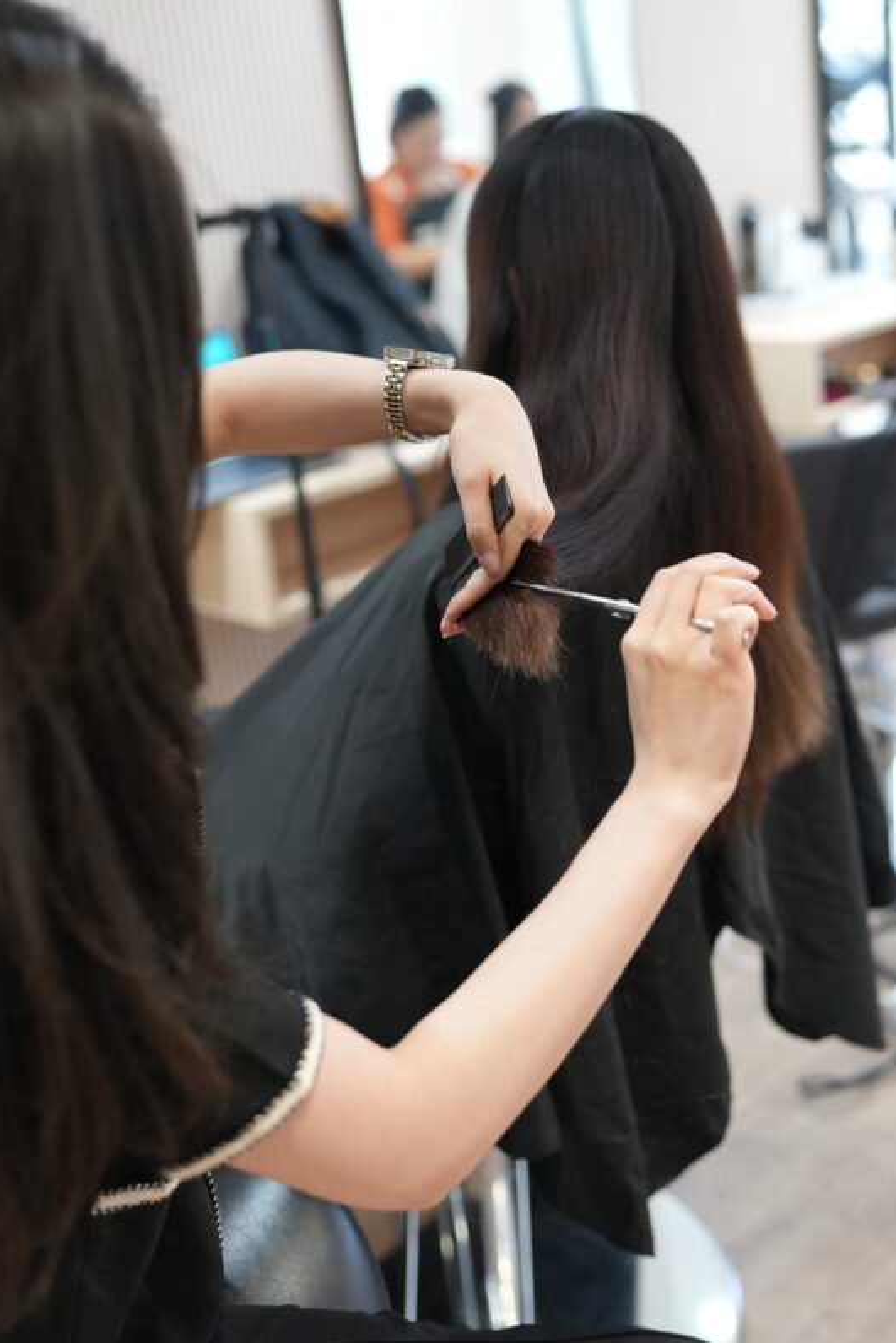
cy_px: 645
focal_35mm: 45
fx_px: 1679
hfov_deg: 29.8
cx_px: 377
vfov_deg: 43.6
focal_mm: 35
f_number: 2
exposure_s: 1/250
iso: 1600
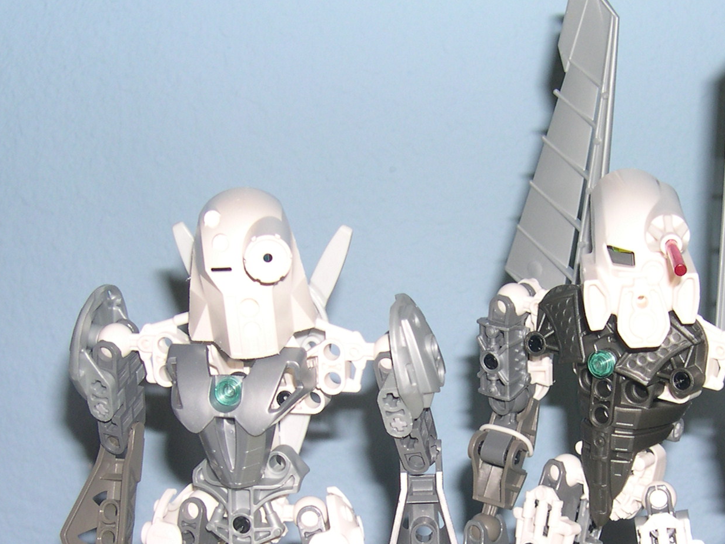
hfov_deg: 27.7
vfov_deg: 20.7
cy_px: 458
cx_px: 422
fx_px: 1466
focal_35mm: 70
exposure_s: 1/60
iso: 100
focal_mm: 8
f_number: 2.8
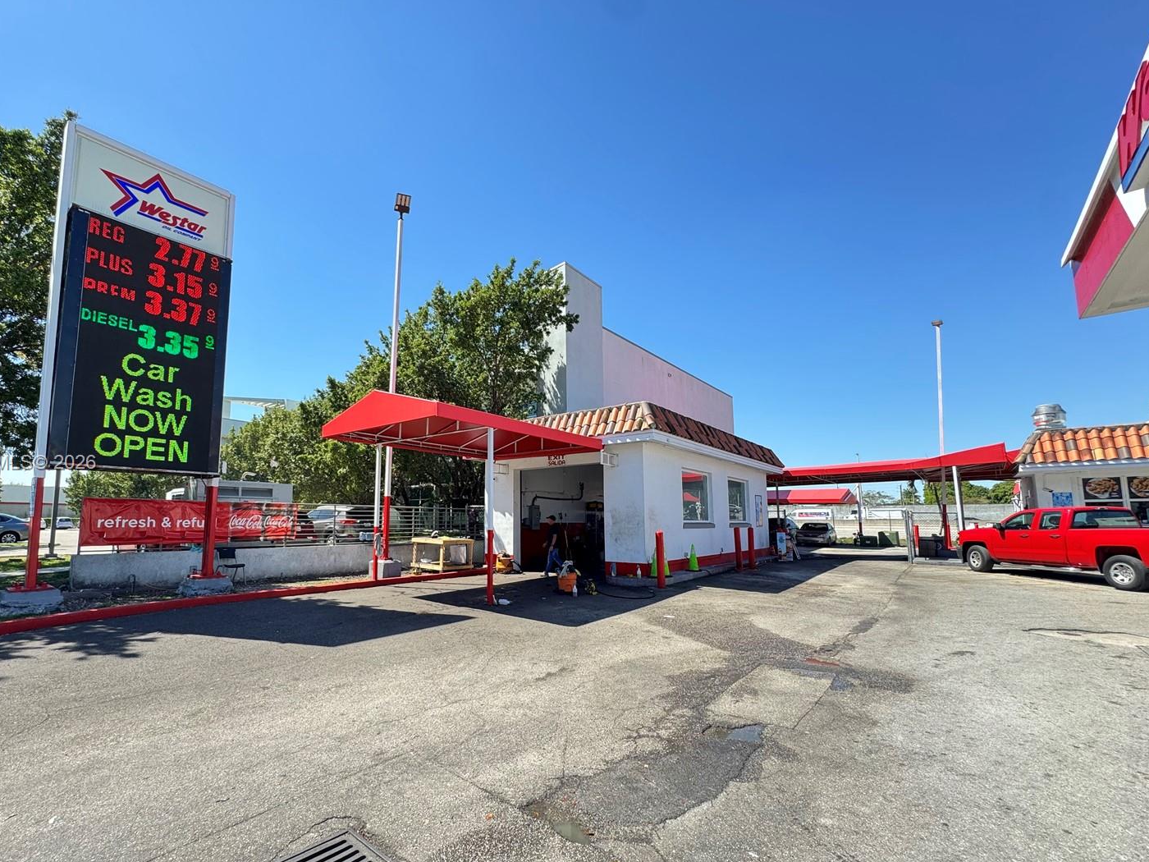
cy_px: 464
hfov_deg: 93.9
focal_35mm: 16
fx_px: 531
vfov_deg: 78.0
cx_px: 497
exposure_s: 1/375
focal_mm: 2.22
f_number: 2.2
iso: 40
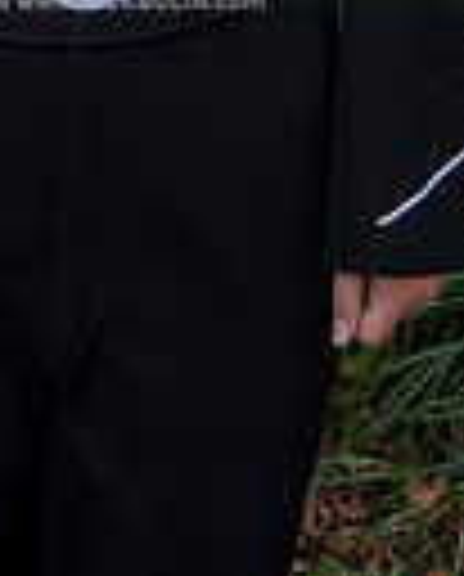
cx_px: 59
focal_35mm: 145
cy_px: -432
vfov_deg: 12.2
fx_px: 2480
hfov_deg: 10.6
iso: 500
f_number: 8
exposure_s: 1/100
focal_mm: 44
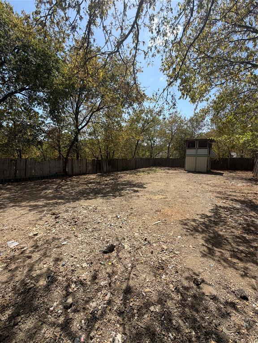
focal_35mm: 14
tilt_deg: -8.4
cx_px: 129
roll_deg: -0.6
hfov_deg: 85.7
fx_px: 139
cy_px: 172
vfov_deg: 102.1
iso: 25
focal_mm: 2.22
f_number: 2.2
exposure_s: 1/770
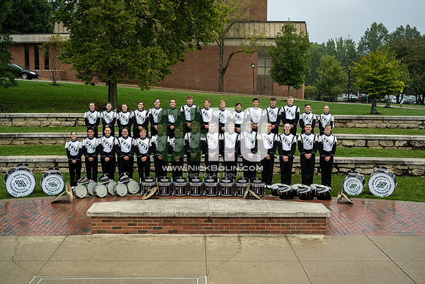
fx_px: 520
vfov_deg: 30.5
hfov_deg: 44.5
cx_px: 212
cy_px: 142
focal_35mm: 44
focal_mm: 44
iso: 1250
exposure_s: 1/400
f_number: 4
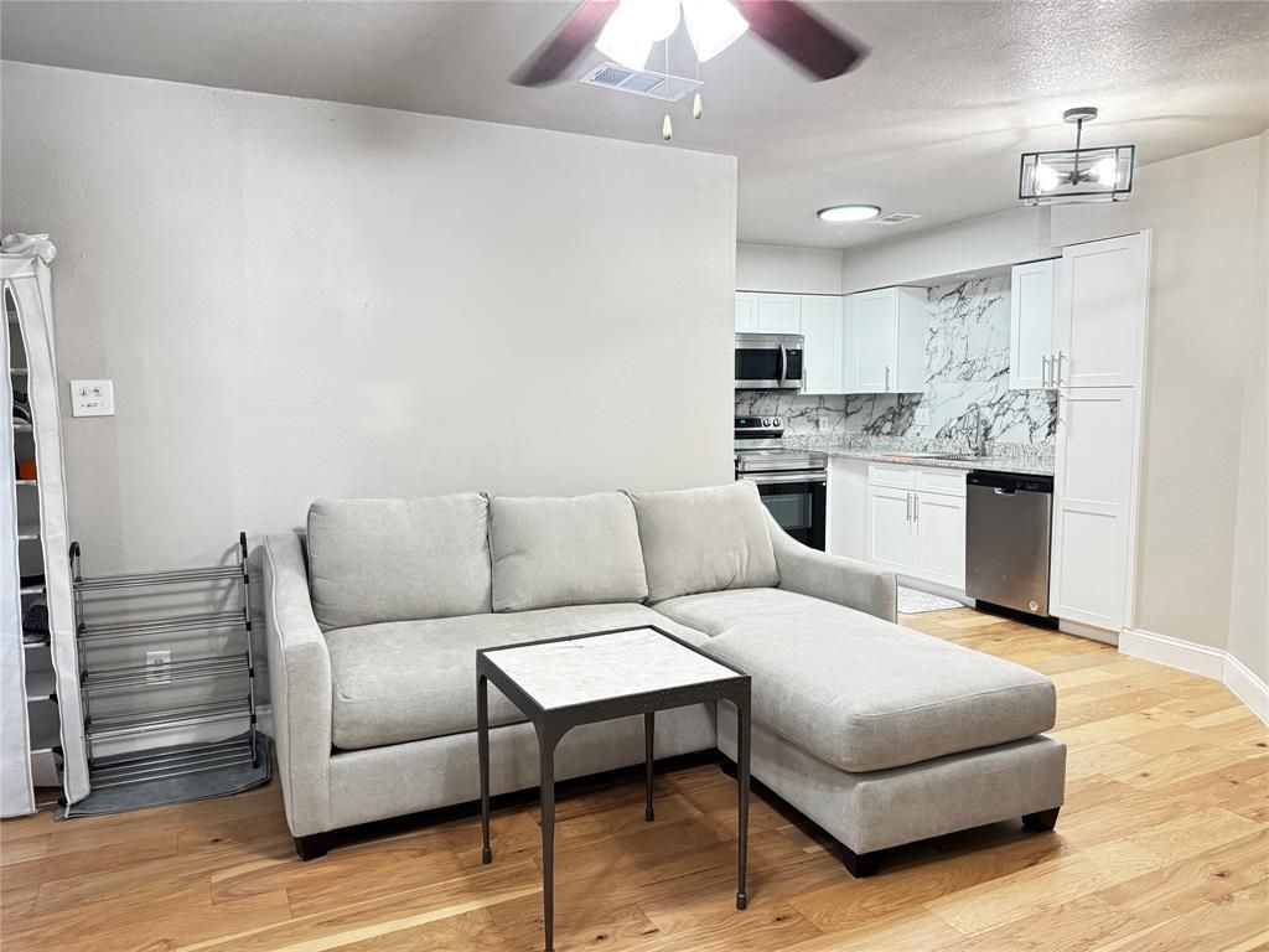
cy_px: 476
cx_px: 634
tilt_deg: -5.3
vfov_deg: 56.8
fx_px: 880
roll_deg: +1.0
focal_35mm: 24
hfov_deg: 71.6
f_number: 1.78
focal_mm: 6.76
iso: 500
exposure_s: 1/60
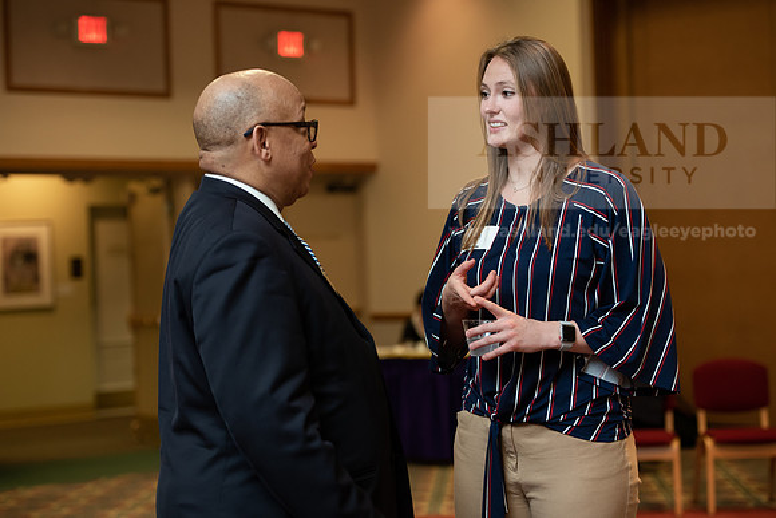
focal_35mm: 86
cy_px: 259
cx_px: 388
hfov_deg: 23.6
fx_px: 1854
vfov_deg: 15.9
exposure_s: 1/200
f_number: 3.5
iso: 1600
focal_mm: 86
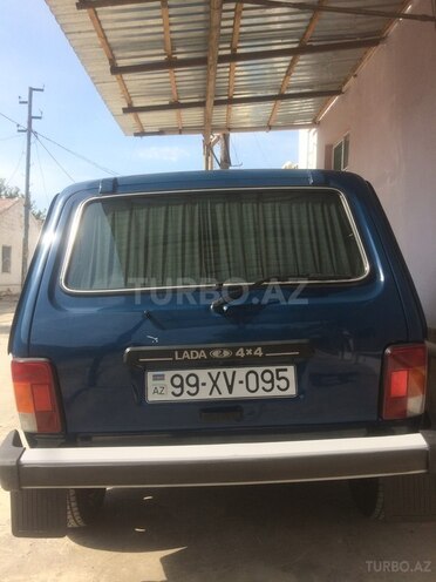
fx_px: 487
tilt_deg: -5.8
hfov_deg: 48.2
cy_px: 291
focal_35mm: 29
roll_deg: -0.1
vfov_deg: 61.7
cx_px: 218
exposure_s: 1/1520
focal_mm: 4.15
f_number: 2.2
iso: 32
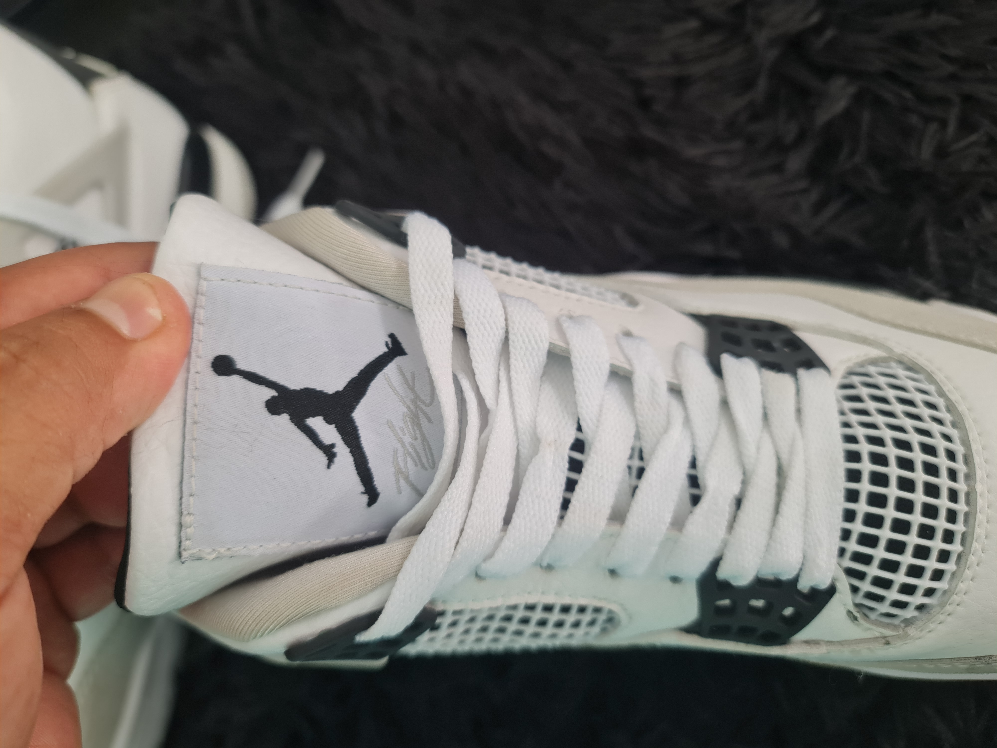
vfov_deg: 54.9
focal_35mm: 25
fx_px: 720
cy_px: 374
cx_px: 498
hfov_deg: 69.4
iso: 160
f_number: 1.8
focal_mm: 7
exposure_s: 1/60
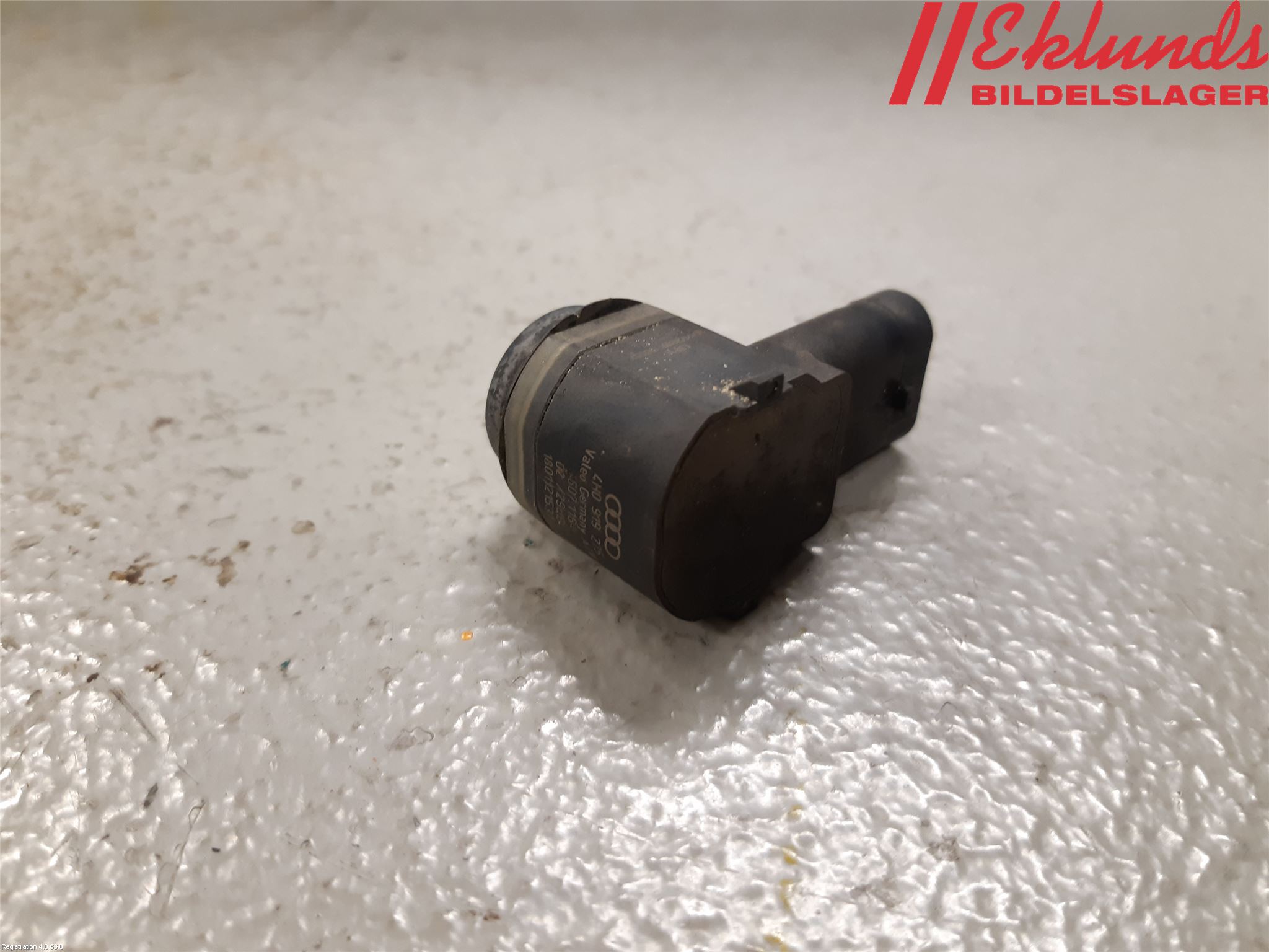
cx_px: 634
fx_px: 953
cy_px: 476
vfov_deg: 53.1
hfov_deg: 67.3
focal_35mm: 26
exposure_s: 1/50
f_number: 1.7
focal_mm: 3.93
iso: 125
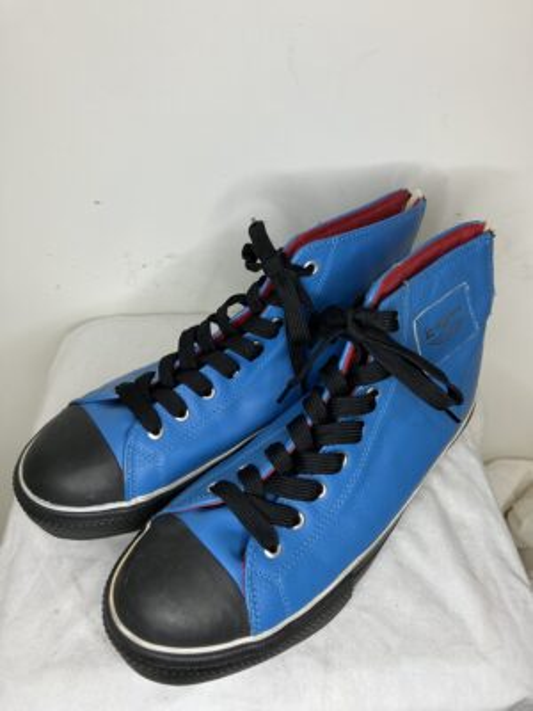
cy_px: 356
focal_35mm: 28
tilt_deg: -43.8
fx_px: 575
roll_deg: +1.6
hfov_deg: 49.7
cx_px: 266
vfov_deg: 63.4
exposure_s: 1/50
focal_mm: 3.99
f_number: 1.8
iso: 50
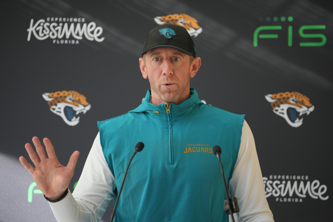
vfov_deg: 6.9
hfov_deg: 10.3
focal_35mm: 200
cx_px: 166
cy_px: 111
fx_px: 1849
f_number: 2.8
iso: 400
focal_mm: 200
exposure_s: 1/400
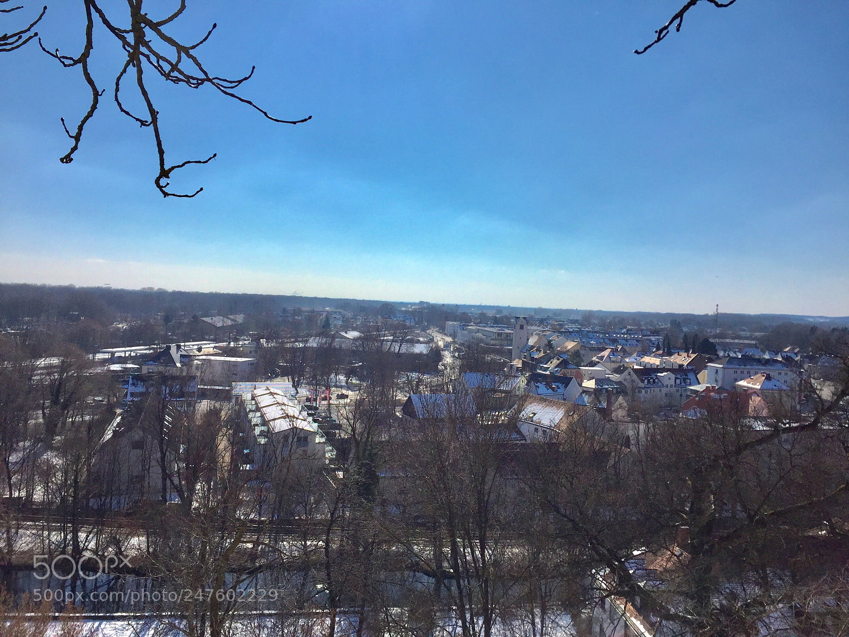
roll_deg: -2.2
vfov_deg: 48.2
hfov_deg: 61.7
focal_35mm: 29
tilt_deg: -1.9
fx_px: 711
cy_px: 318
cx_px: 424
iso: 32
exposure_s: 1/7937
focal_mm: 4.15
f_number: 2.2
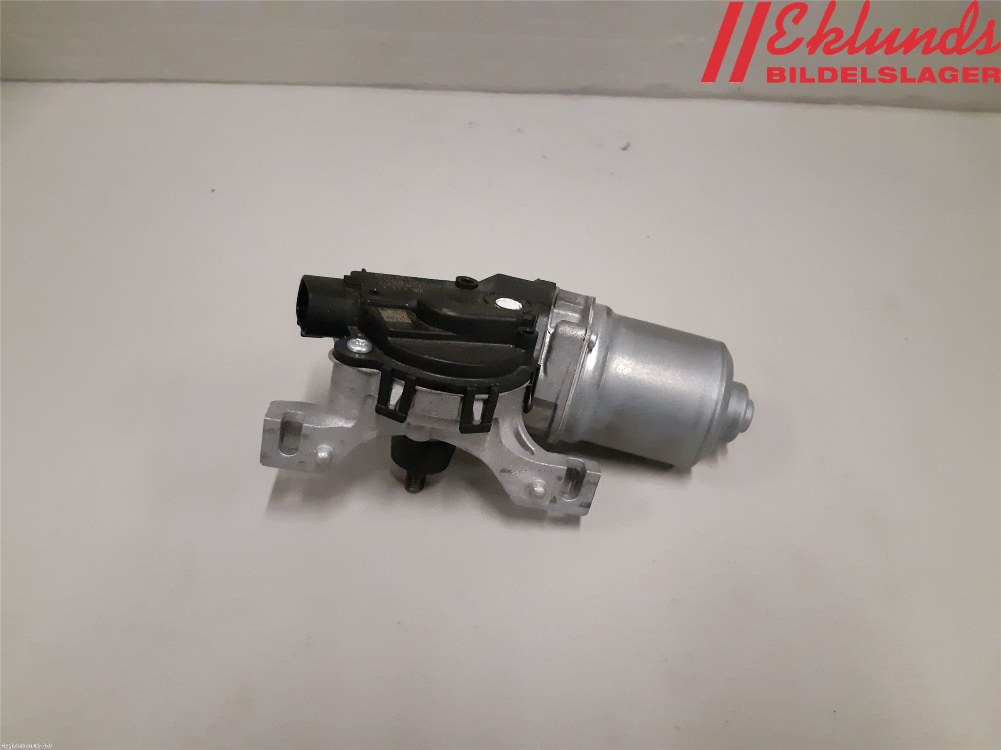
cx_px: 500
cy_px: 375
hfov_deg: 67.3
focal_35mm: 26
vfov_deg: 53.1
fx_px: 752
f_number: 1.7
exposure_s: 1/295
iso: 800
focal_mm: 3.93
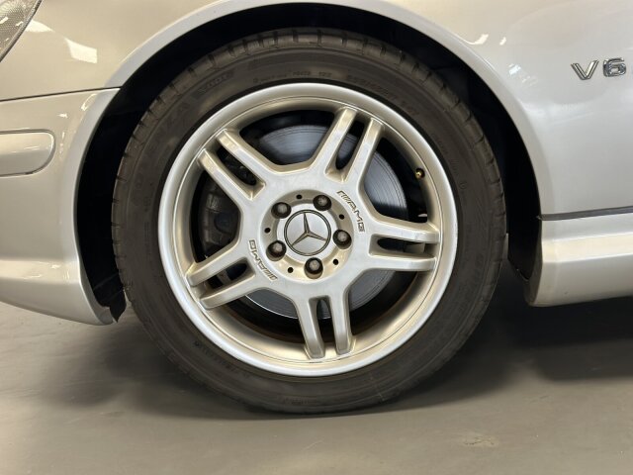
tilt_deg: -14.0
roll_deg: +4.8
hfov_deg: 39.7
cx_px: 316
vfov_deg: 30.3
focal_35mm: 48
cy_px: 238
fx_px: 878
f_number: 1.78
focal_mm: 6.86
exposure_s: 1/60
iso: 160
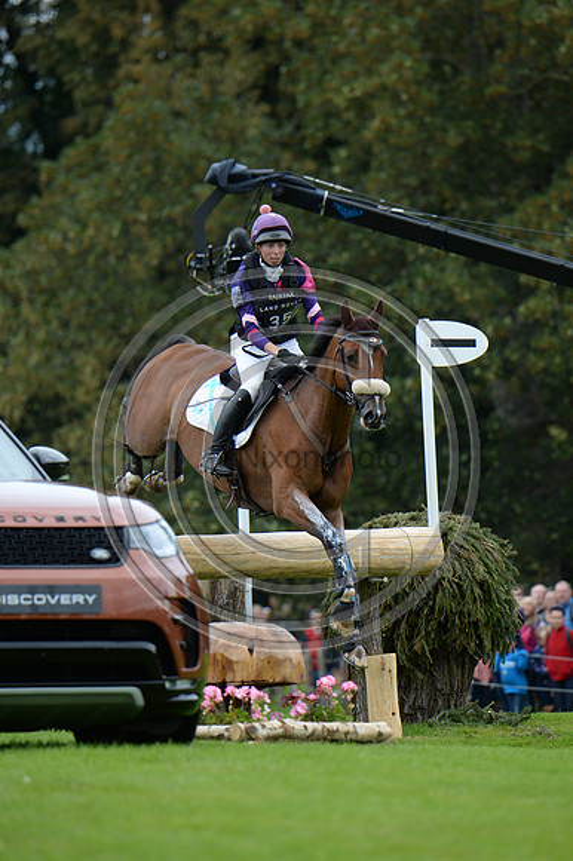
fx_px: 9083
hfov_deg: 3.6
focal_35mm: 380
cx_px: 286
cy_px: 430
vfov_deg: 5.4
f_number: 6.3
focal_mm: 380
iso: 1000
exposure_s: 1/1000
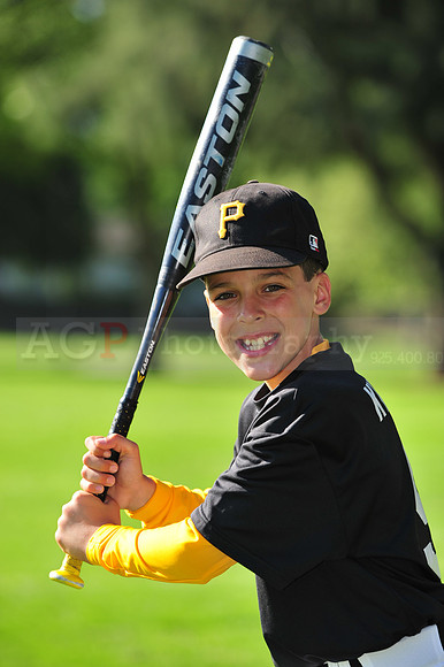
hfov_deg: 7.8
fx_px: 3241
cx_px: 222
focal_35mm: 175
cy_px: 334
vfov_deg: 11.8
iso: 200
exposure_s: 1/800
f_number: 5
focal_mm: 175
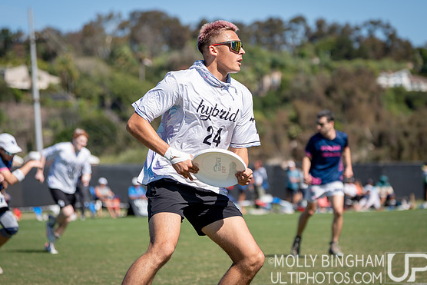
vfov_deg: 10.1
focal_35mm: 136
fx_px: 1613
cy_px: 109
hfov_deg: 15.1
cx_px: 231
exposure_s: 1/2000
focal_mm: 105
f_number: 2.8
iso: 100
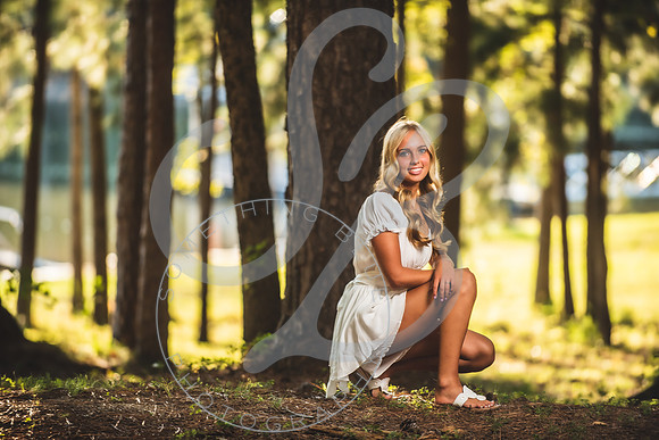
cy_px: 220
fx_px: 3479
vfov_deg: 7.2
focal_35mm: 190
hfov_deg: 10.8
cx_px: 330
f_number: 2.8
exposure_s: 1/200
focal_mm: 190
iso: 100
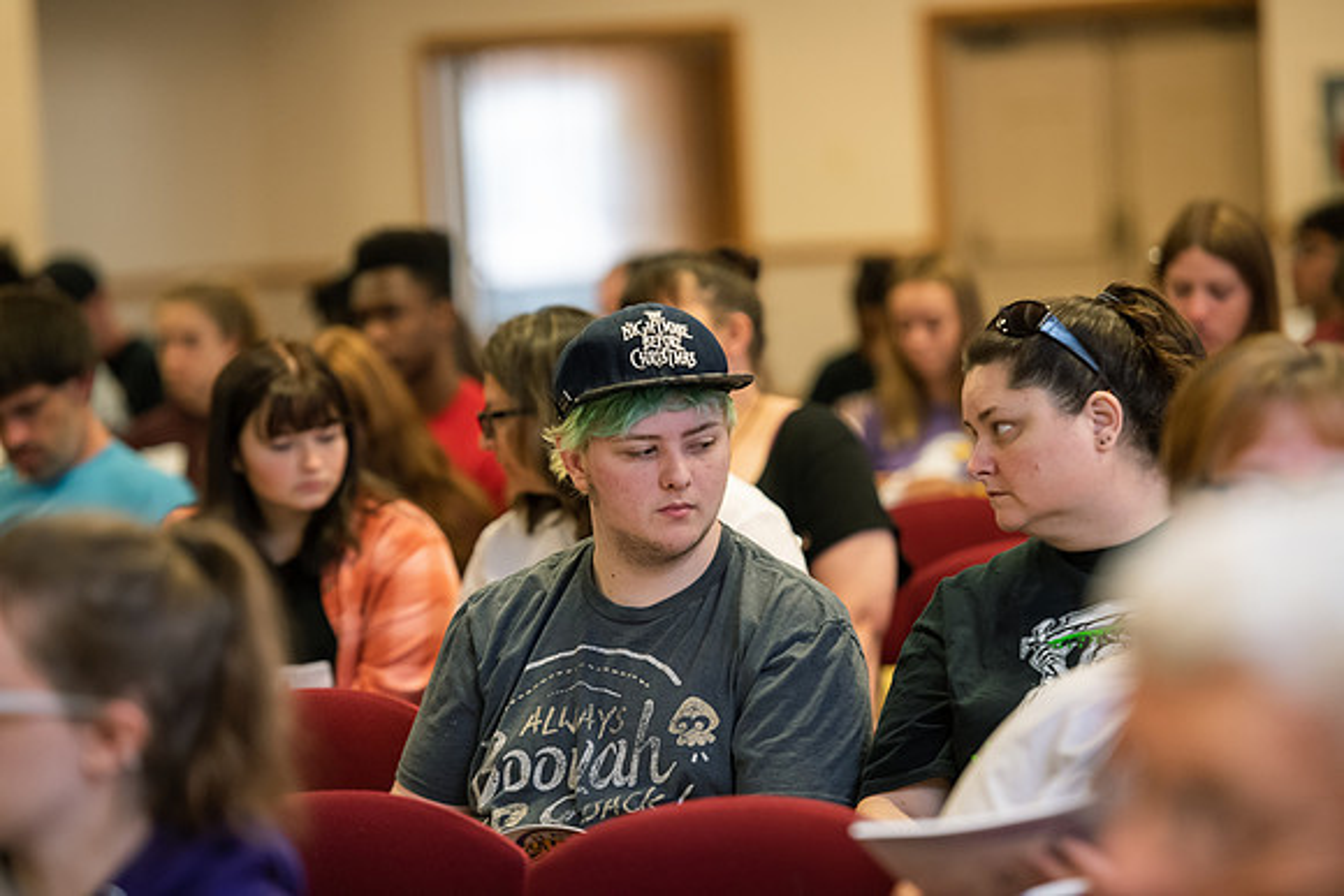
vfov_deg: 8.6
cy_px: 448
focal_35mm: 160
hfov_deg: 12.8
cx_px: 672
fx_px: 5974
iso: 1600
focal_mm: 160
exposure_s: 1/160
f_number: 3.2
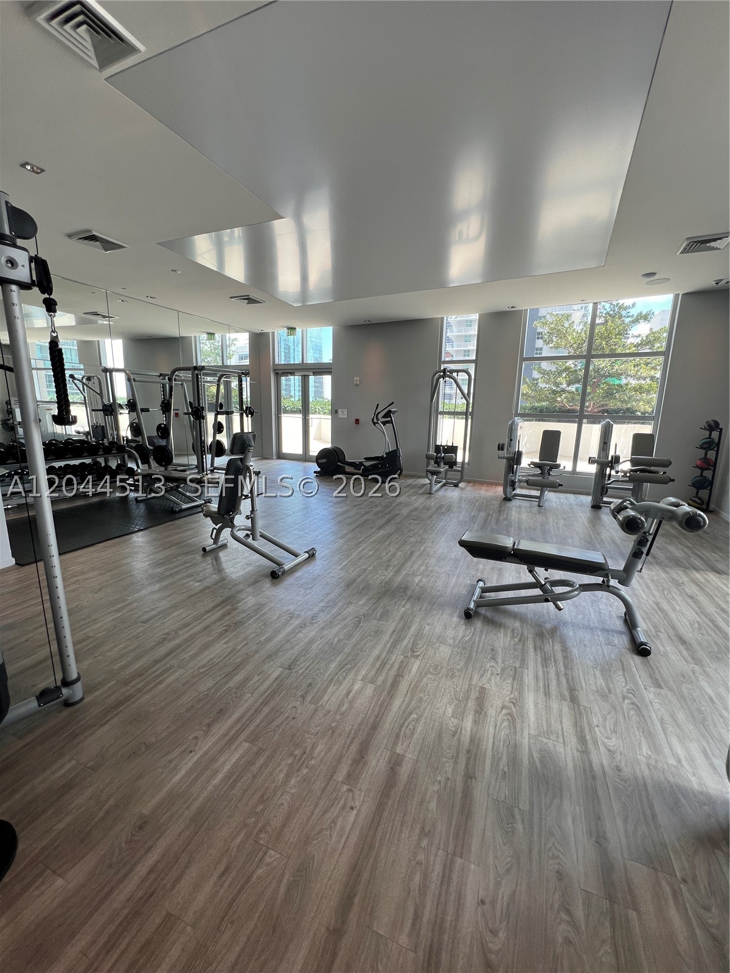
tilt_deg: -10.4
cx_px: 365
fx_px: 366
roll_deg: -1.0
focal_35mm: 13
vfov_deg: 106.2
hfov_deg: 89.9
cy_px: 486
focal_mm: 1.57
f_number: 1.8
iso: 50
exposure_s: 1/99
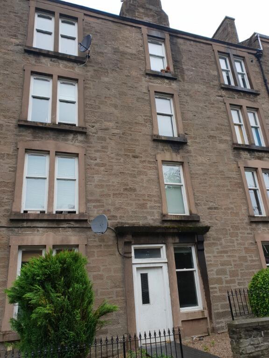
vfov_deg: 67.3
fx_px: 269
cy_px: 179
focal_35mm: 26
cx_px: 134
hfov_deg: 53.1
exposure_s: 1/259
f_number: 2.4
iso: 50
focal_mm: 4.3
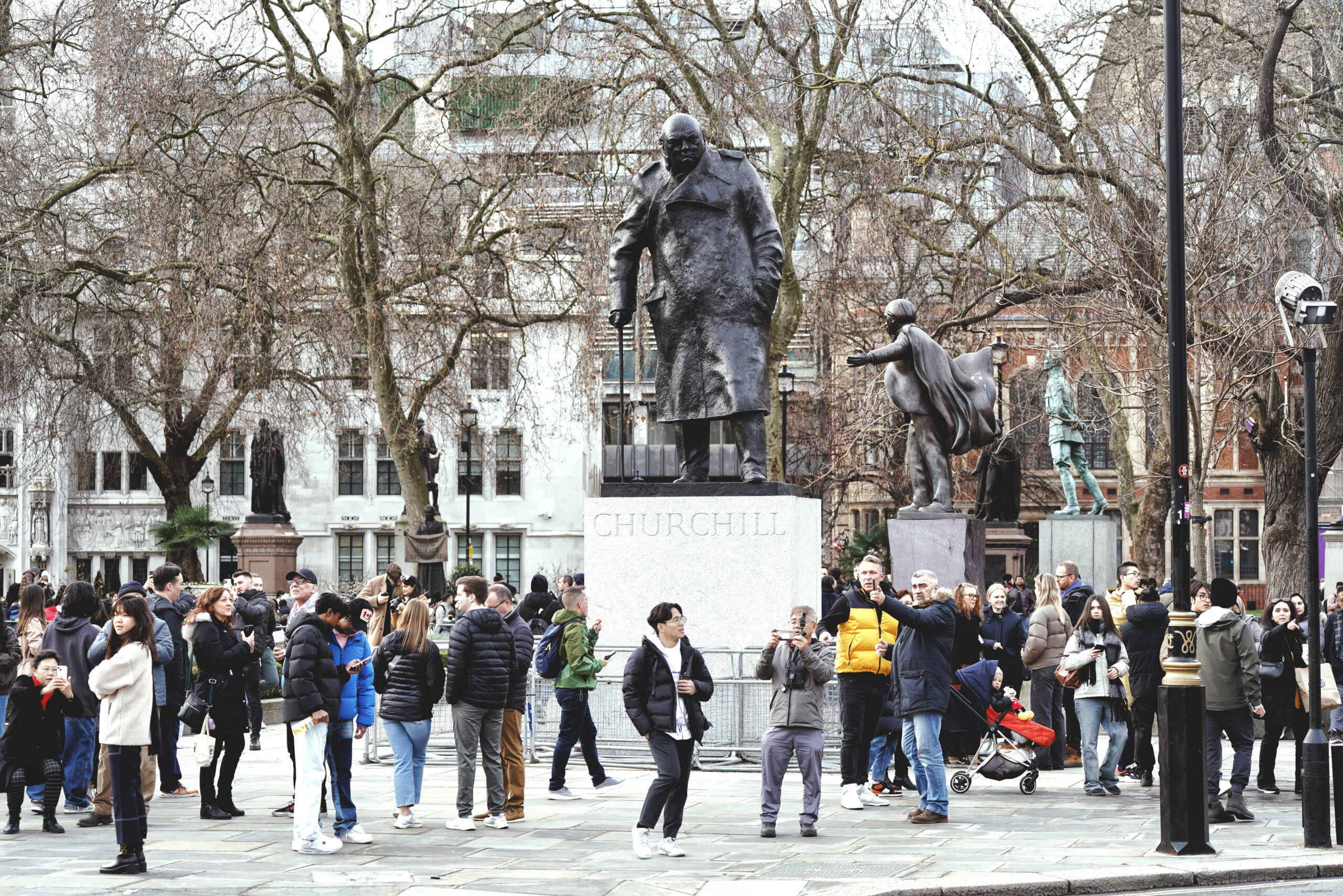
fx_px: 3246
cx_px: 672
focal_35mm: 87
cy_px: 448
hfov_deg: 23.4
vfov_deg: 15.7
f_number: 4
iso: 160
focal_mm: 87
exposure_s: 1/160
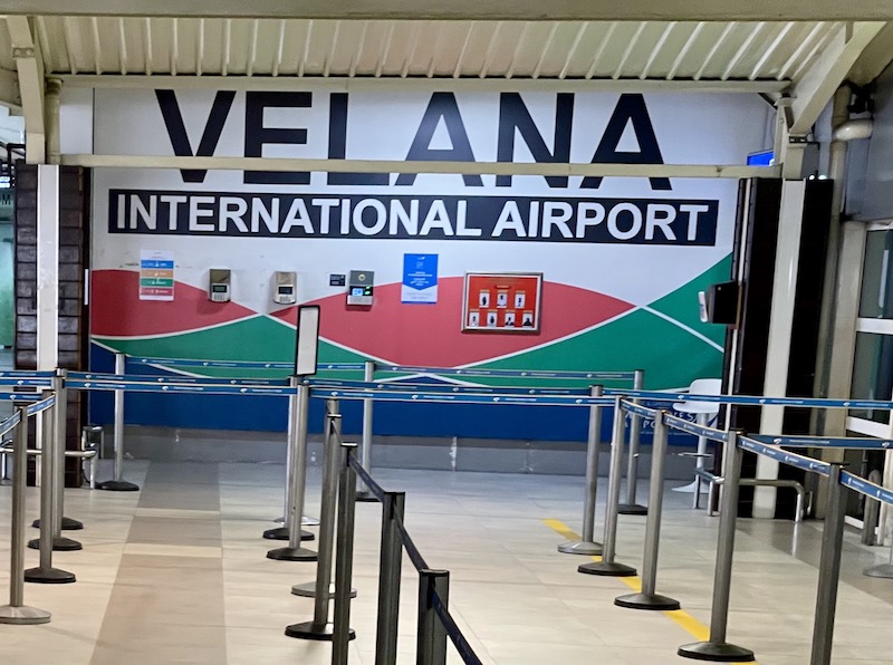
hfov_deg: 30.3
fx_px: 1647
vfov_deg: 22.8
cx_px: 446
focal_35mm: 64
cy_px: 332
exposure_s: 1/50
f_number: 2.2
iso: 500
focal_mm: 7.5
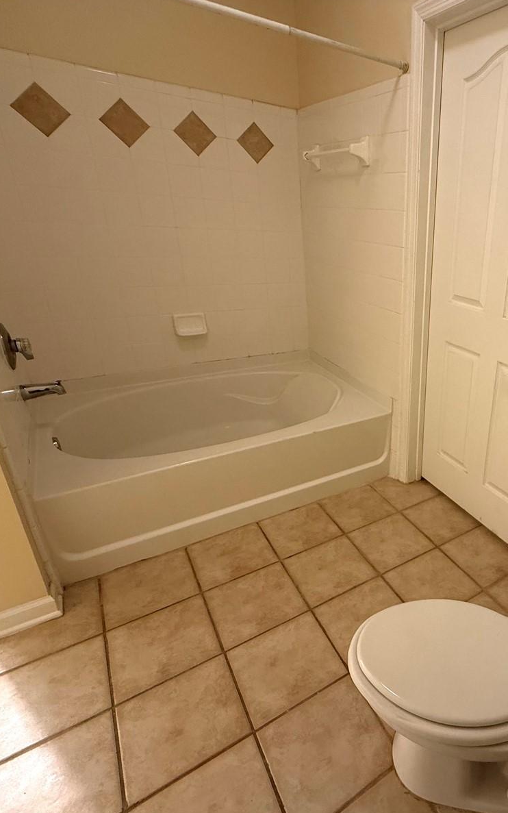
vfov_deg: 85.1
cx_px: 431
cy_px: 405
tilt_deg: -23.1
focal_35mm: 20
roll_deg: -4.0
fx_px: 443
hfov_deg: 54.1
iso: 250
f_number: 2.2
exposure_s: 1/60
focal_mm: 2.22
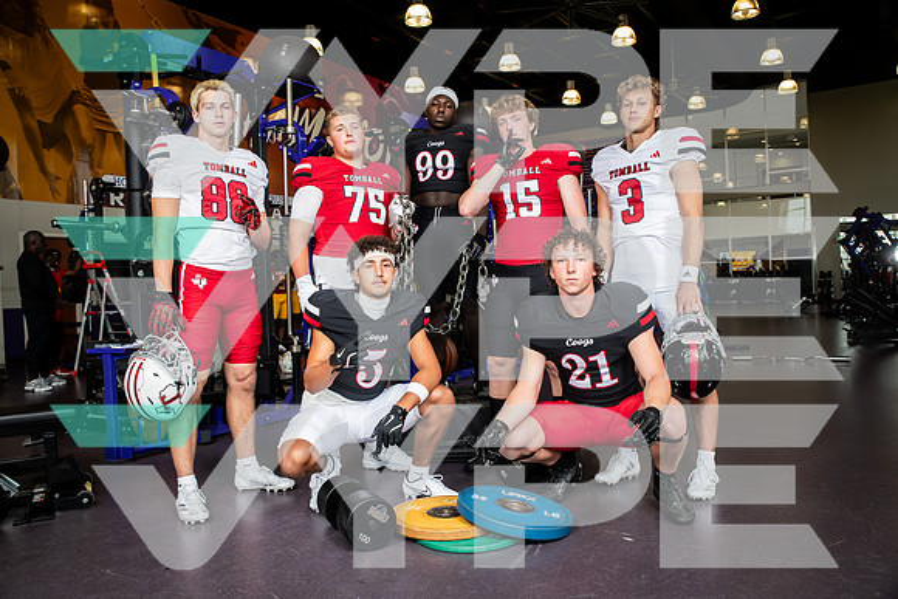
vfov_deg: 43.6
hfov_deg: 61.9
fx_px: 748
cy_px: 300
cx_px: 449
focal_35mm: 30
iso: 500
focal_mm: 30
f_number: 5.6
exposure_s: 1/250
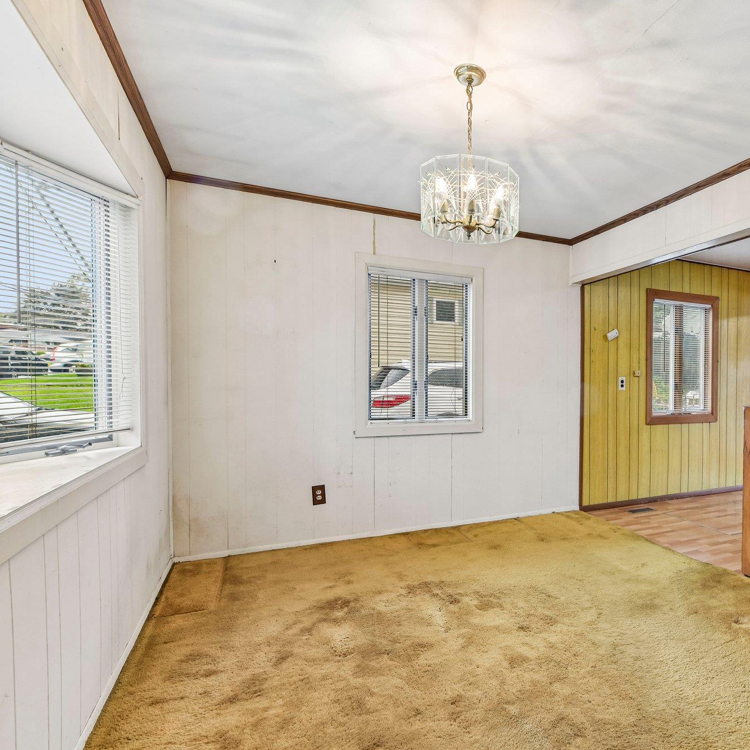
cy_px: 384
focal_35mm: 21
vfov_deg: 72.1
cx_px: 551
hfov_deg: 68.1
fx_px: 515
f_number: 9
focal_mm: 16
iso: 250
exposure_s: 1/4
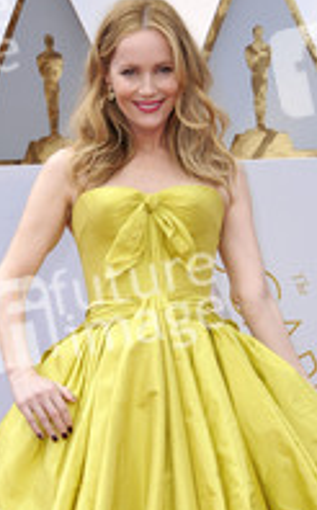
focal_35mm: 161
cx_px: 169
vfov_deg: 12.9
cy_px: 443
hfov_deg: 8.1
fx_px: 2235
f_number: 8
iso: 1000
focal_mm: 78
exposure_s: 1/250
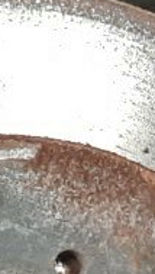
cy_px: 300
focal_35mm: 207
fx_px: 1505
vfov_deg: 10.3
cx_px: 25
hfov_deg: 5.9
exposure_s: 1/50
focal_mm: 4.6
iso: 289
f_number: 2
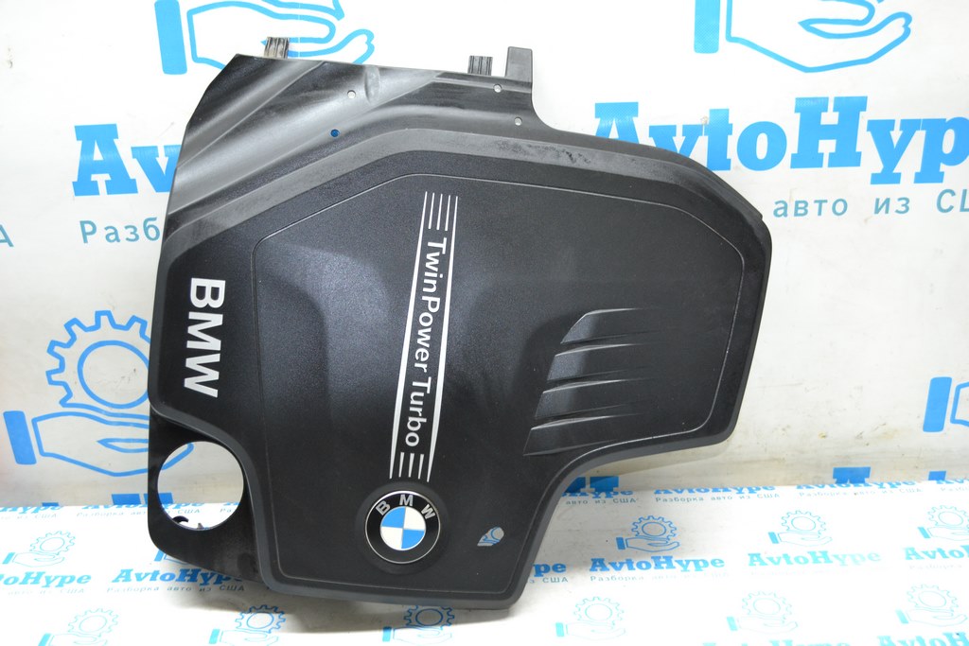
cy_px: 323
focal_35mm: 39
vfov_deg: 34.2
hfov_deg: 49.5
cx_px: 484
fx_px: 1050
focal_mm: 26
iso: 900
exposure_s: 1/60
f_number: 4.2
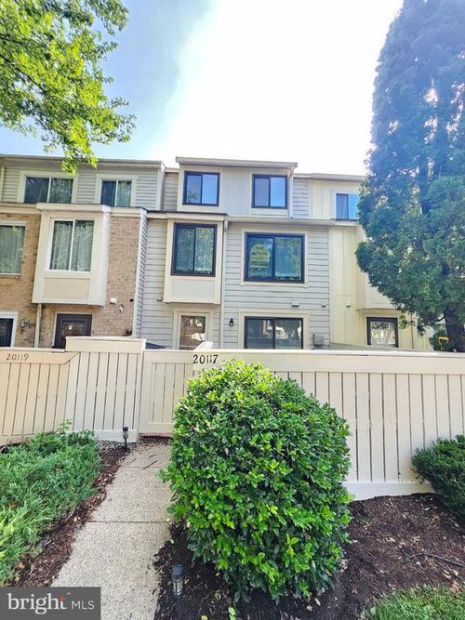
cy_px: 310
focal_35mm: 13
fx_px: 233
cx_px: 232
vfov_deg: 106.2
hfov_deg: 89.9
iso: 64
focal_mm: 2.2
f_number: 2.2
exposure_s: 1/120
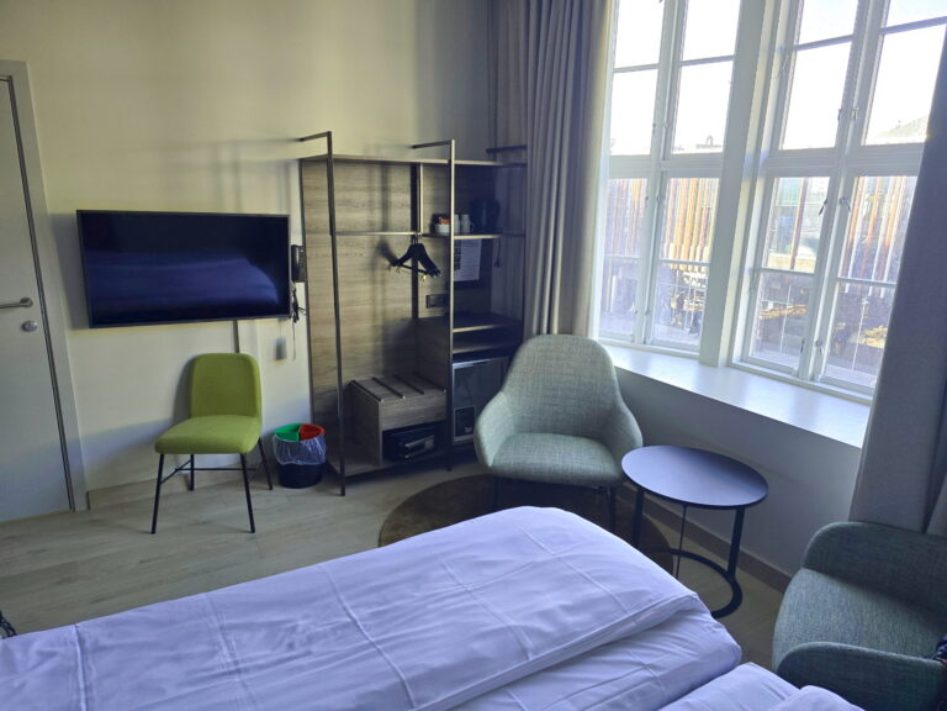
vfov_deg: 58.9
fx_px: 629
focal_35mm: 23
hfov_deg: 73.9
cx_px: 474
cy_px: 356
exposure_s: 1/180
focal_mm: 6.3
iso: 160
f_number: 1.7
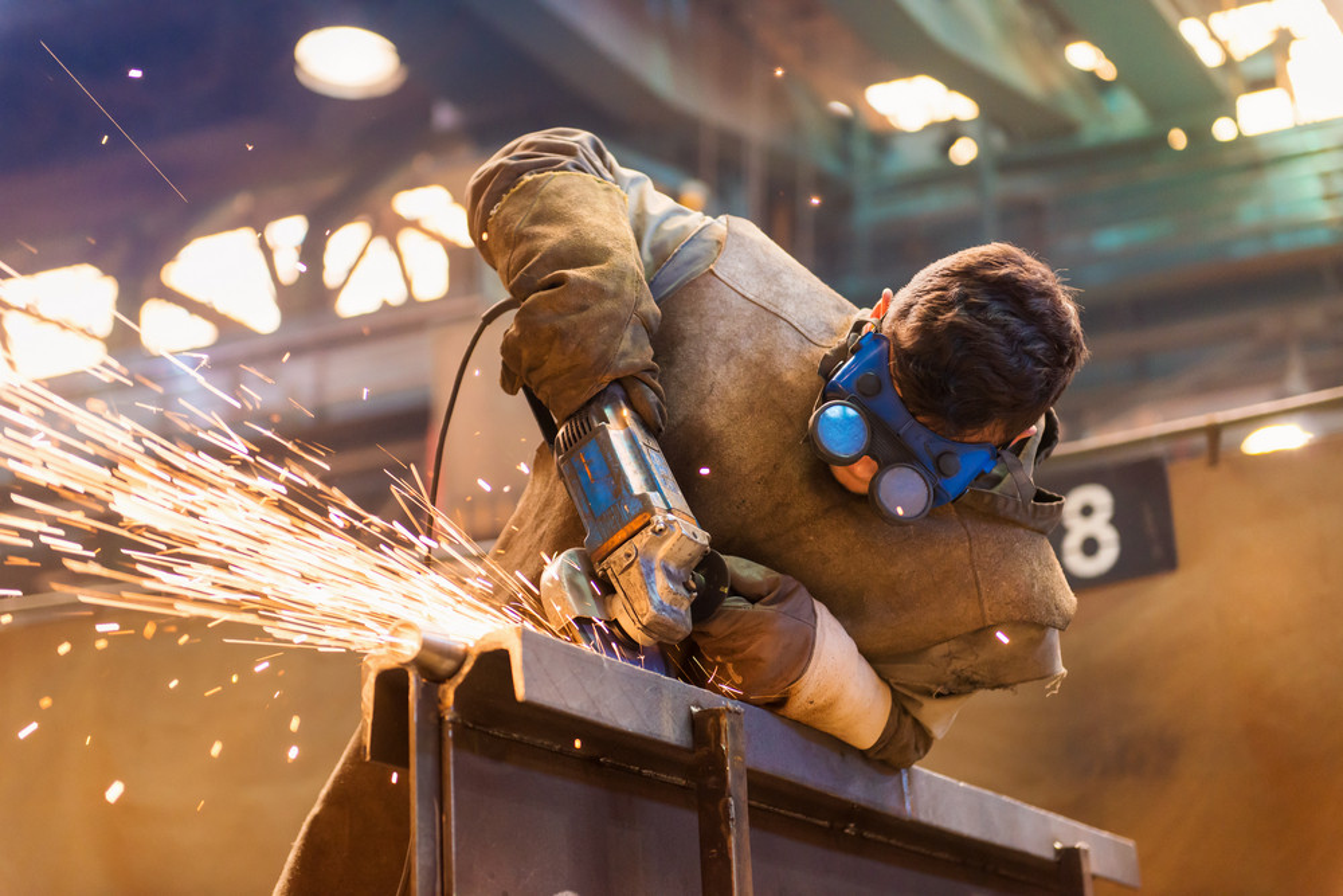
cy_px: 448
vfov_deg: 19.5
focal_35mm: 70
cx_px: 672
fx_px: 2612
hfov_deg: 28.8
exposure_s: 1/160
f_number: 2.8
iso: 1600
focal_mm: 70
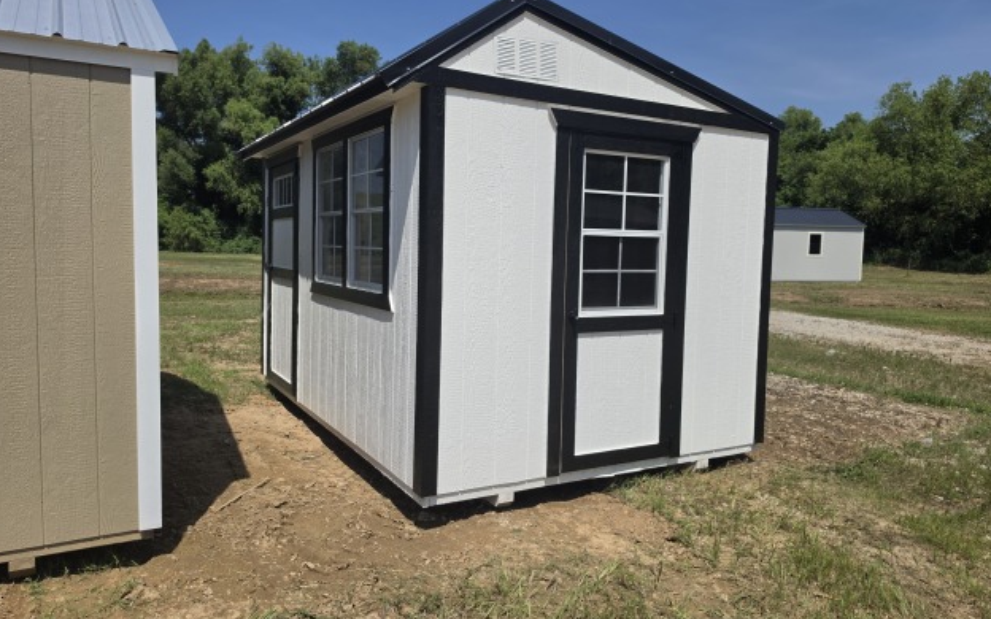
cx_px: 488
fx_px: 675
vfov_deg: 49.3
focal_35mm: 25
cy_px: 295
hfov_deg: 72.5
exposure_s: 1/7939
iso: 40
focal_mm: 6.5
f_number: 1.4
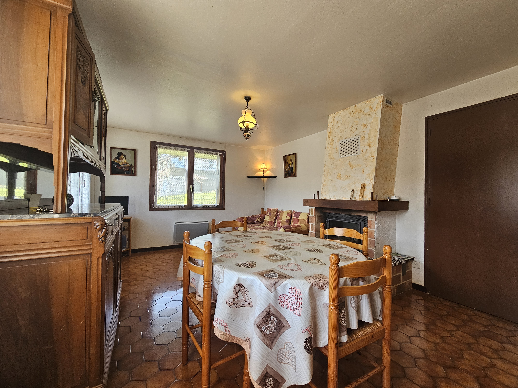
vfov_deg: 89.9
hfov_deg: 106.2
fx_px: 195
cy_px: 194
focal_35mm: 13
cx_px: 259
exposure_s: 1/50
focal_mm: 2.2
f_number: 2.2
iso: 100
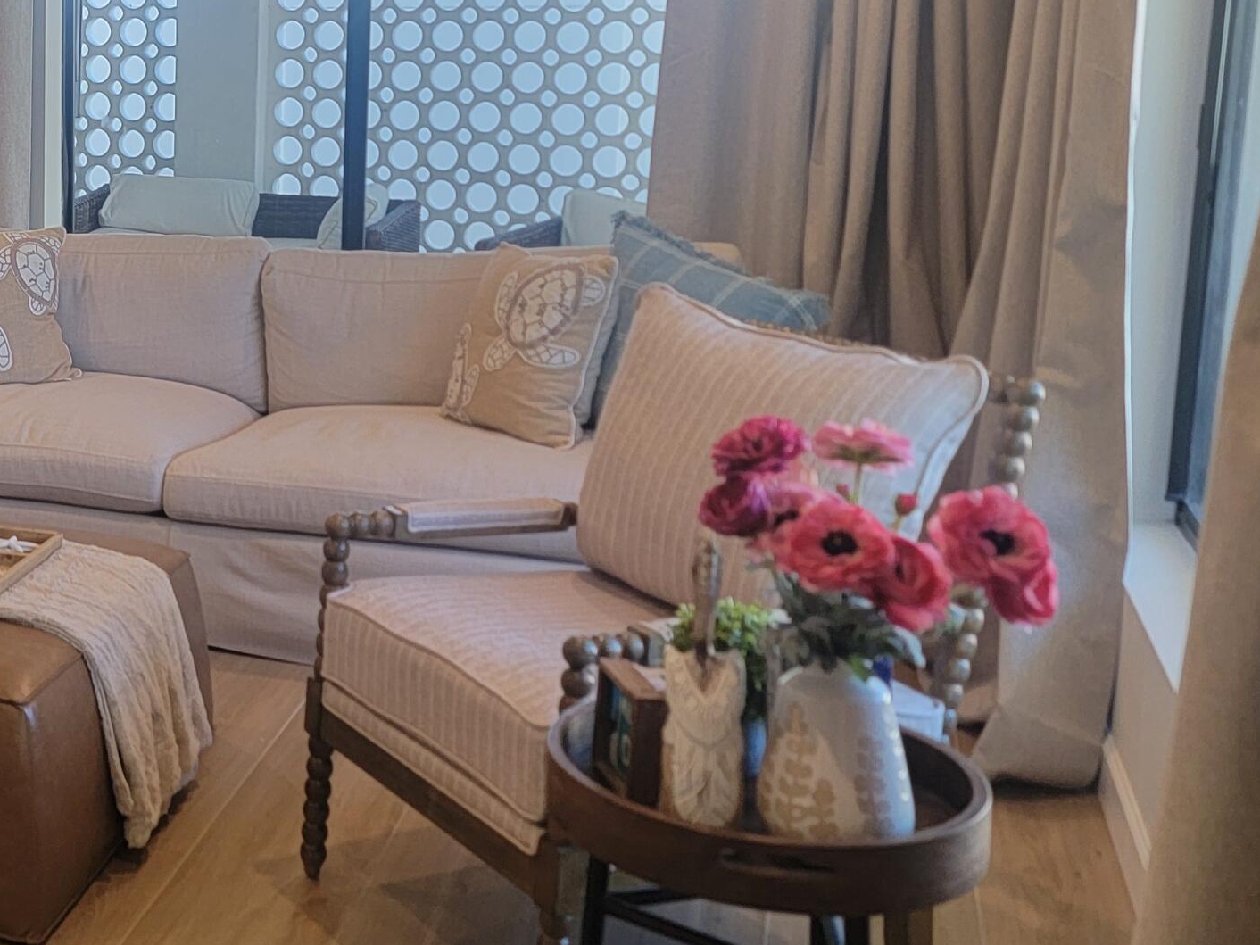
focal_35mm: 51
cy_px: 273
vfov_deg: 28.3
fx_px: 1856
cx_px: -2
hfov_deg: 34.1
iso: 100
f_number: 1.8
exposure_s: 1/120
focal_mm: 6.7
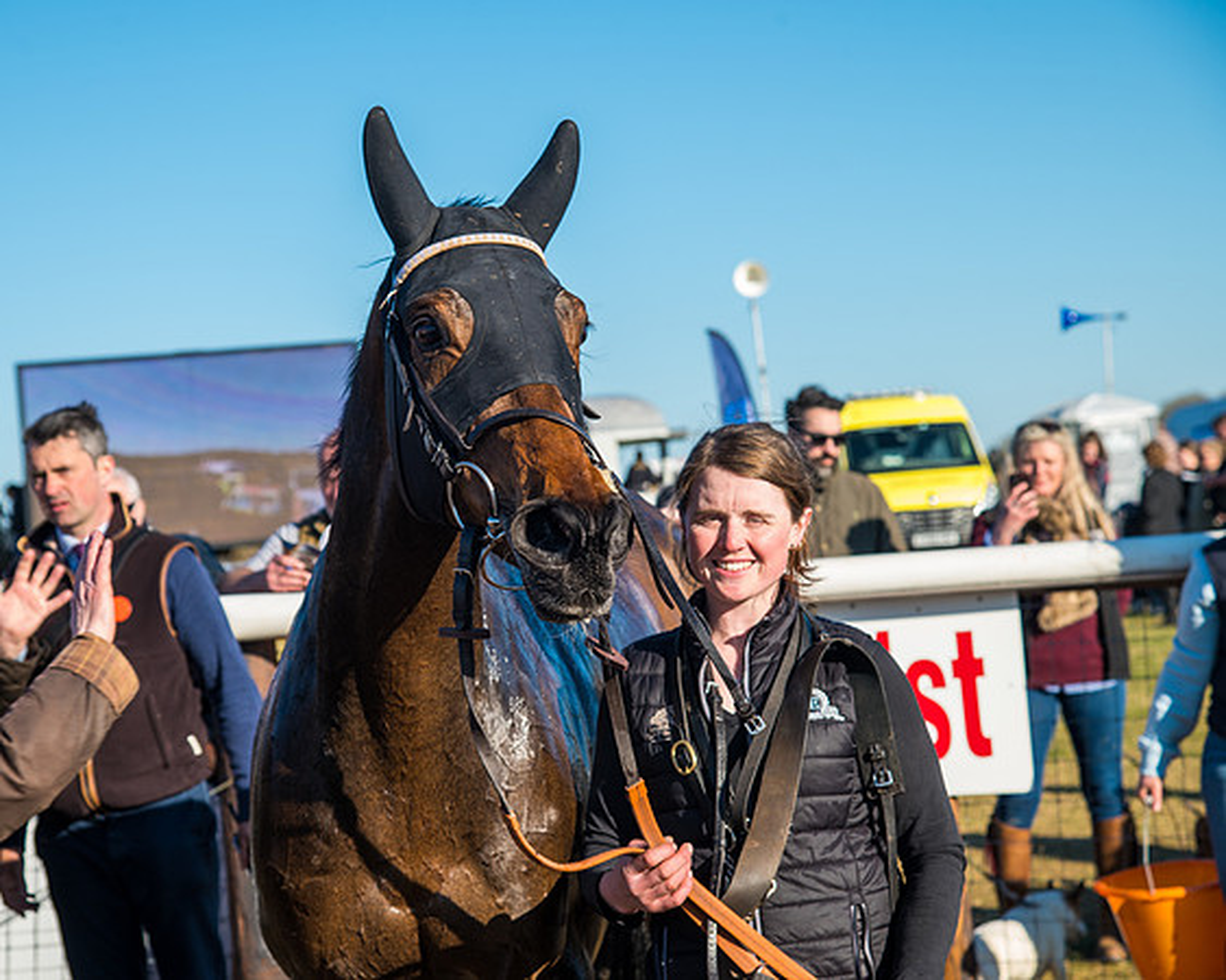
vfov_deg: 16.6
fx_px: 3354
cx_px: 541
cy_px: 490
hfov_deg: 20.7
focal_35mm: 92
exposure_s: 1/250
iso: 125
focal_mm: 82
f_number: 5
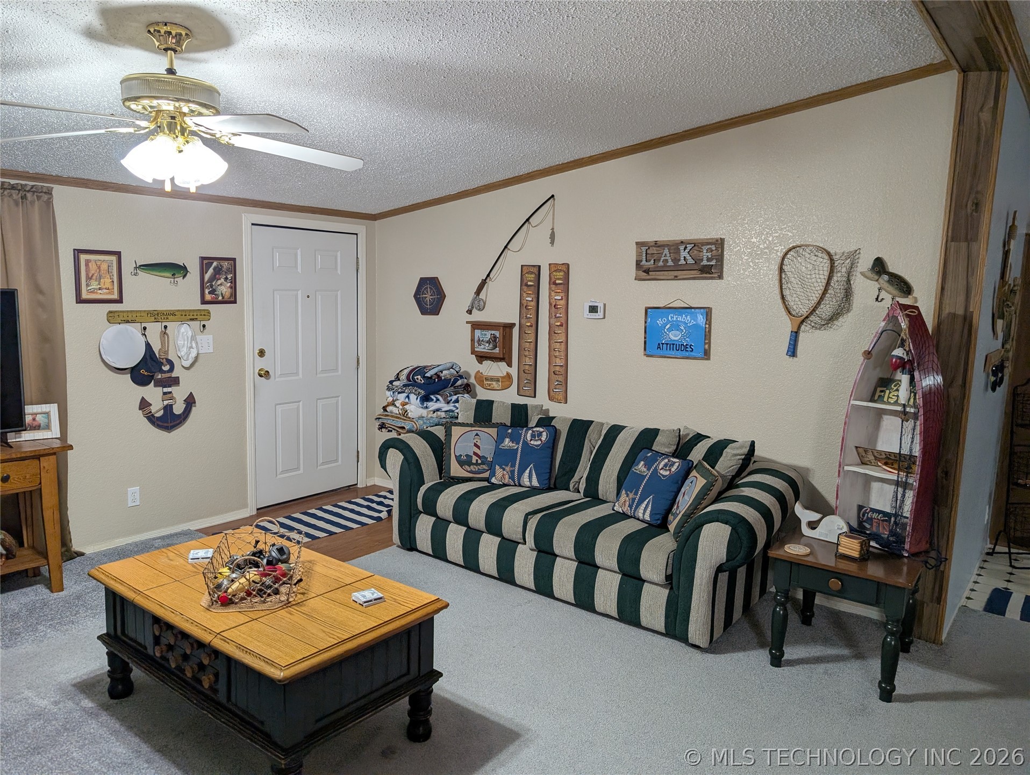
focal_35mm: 24
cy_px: 388
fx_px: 715
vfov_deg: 56.9
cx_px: 515
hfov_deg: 71.5
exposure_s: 1/60
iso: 81
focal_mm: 6.9
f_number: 1.68
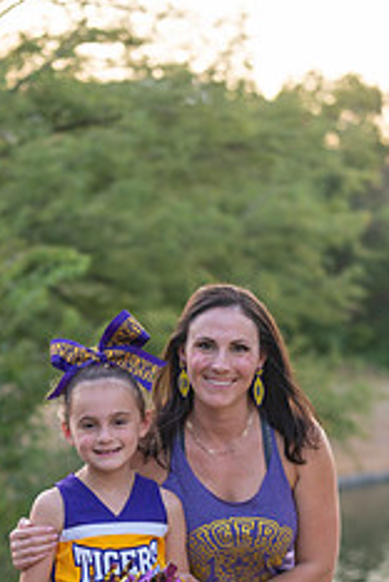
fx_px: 2181
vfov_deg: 15.0
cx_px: 177
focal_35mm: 135
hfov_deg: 10.2
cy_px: 552
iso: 400
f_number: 2.8
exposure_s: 1/320
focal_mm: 70
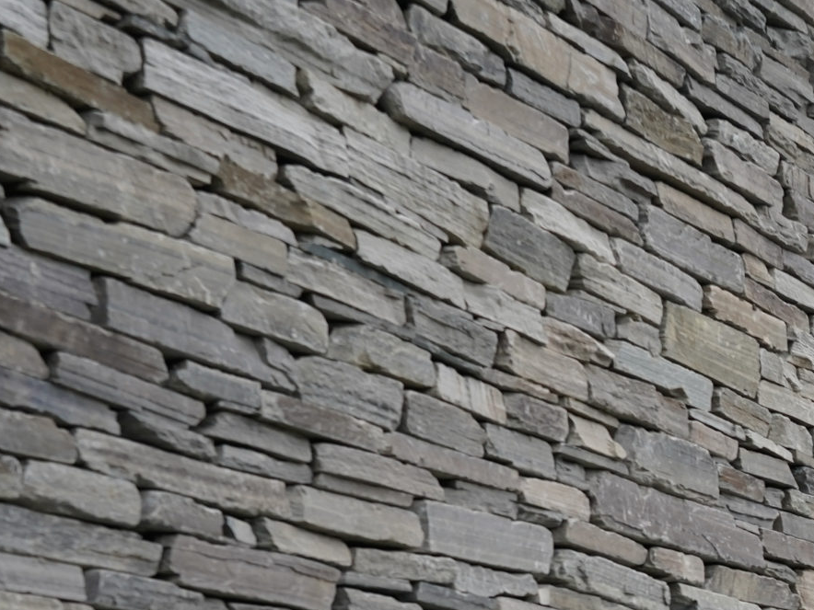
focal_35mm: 117
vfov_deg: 12.3
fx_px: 2751
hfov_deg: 15.7
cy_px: 754
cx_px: 1145
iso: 200
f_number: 6.3
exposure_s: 1/125
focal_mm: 42
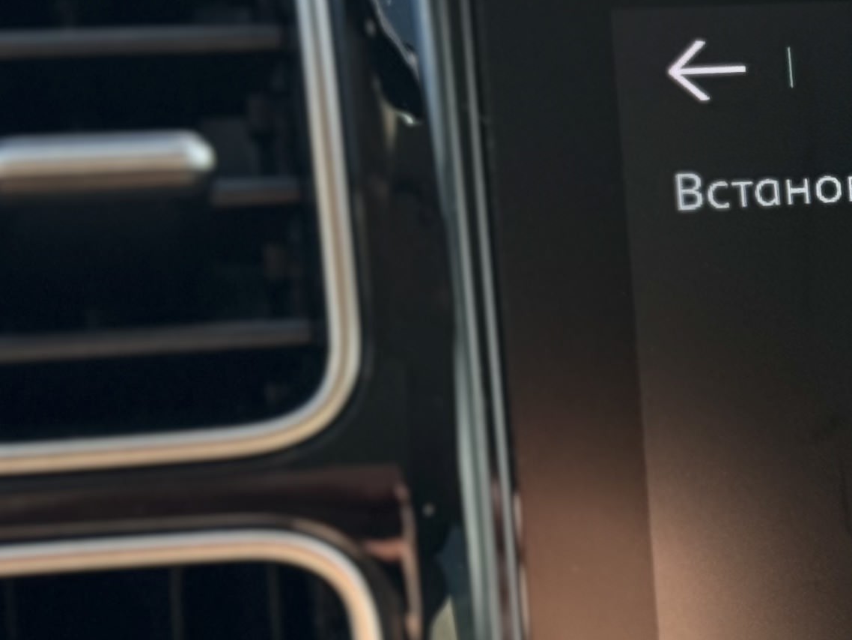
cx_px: 1402
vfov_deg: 8.7
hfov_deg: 11.0
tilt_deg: -19.4
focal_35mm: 170
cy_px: 406
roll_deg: -2.0
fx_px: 4185
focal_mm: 6.76
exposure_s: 1/448
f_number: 1.78
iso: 64
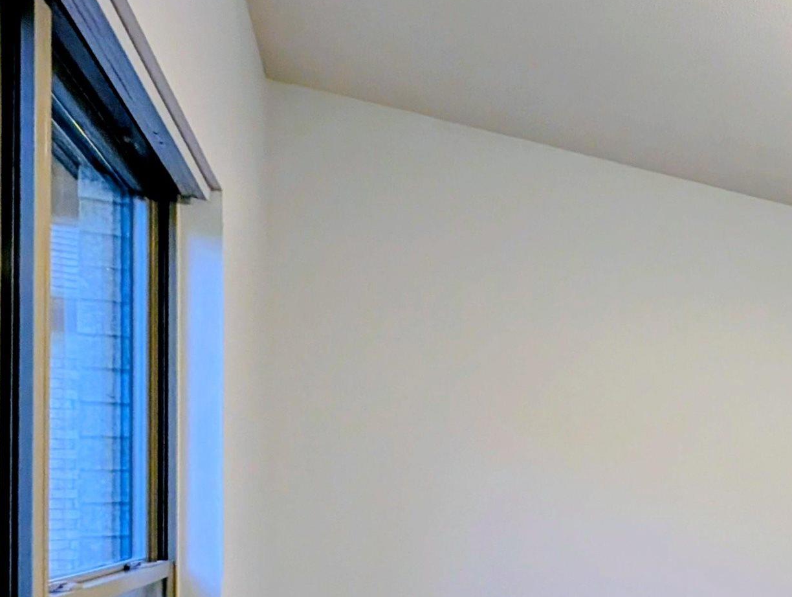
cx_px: 932
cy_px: 499
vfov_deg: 44.1
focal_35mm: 30
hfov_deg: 42.1
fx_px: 687
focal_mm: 2.23
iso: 523
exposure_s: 1/24
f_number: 1.95
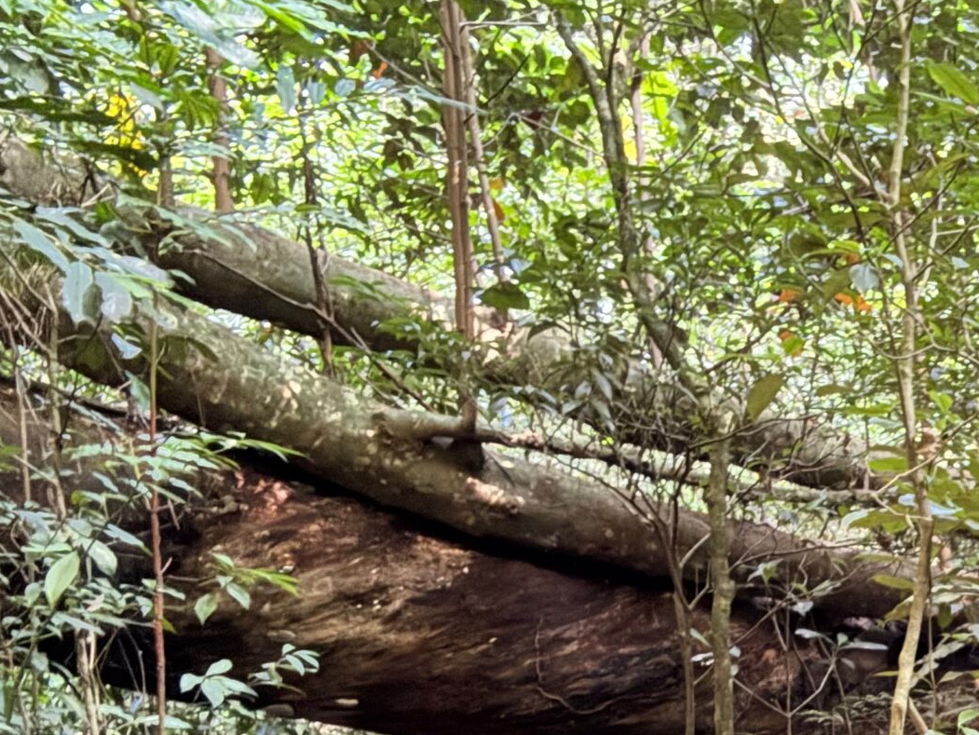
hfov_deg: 31.8
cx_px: 972
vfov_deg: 24.7
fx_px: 1584
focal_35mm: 56
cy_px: 770
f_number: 1.9
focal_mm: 2.69
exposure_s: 1/40
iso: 320
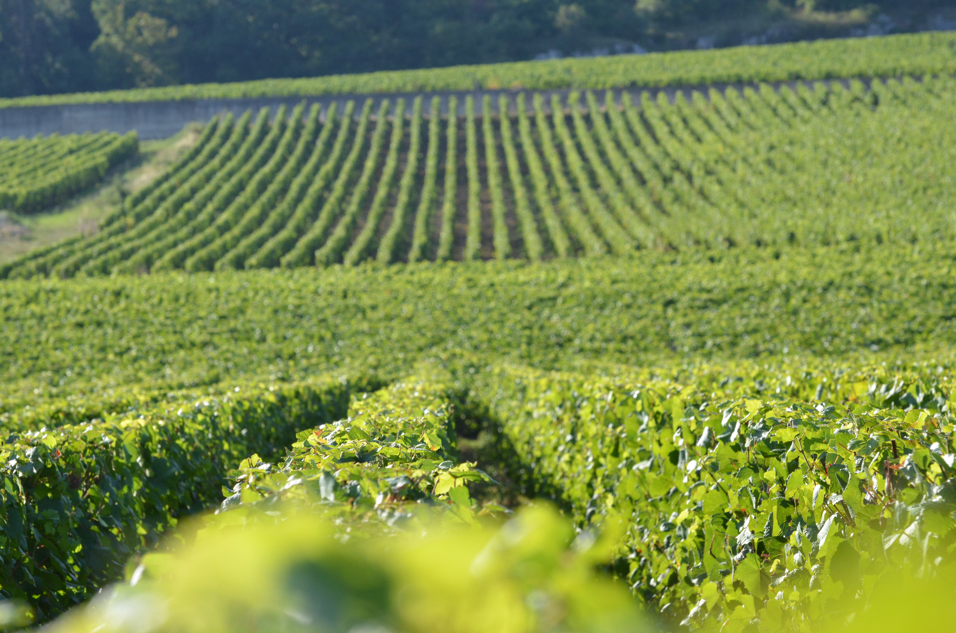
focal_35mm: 183
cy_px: 316
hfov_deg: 11.3
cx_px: 478
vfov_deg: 7.5
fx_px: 4850
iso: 800
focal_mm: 122
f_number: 13
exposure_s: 1/640
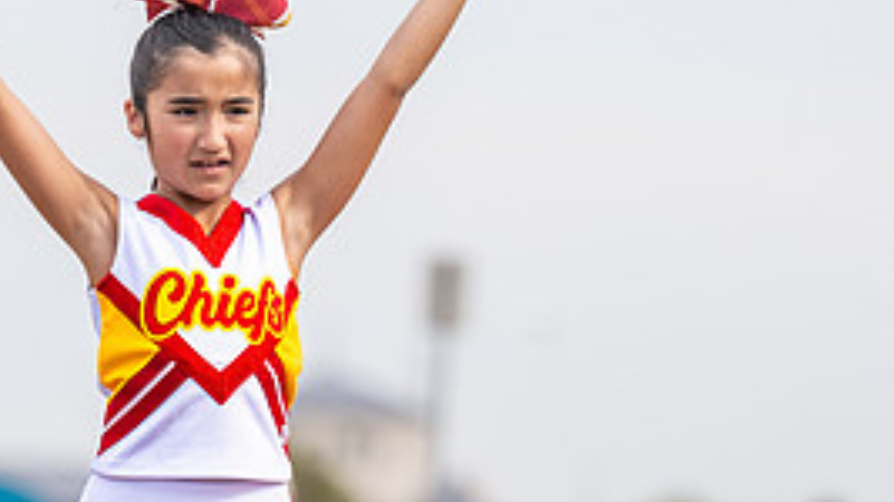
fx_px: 11375
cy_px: 457
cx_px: 132
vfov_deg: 2.5
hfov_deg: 4.5
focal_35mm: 480
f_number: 2.8
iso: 160
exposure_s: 1/1600
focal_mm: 149
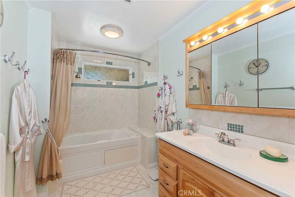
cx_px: 148
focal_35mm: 15
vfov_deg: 77.3
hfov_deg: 100.4
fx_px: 123
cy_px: 98
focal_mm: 10
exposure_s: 1/30
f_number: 8
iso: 400
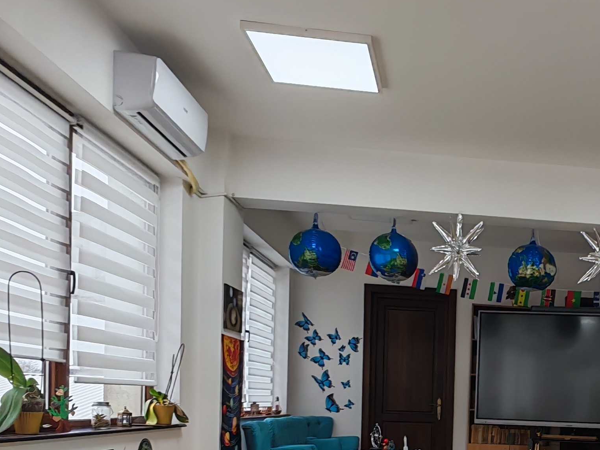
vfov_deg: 32.0
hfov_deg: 40.6
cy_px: 435
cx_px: 564
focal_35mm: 42
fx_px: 728
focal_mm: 1.96
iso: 64
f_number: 2.2
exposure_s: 1/50
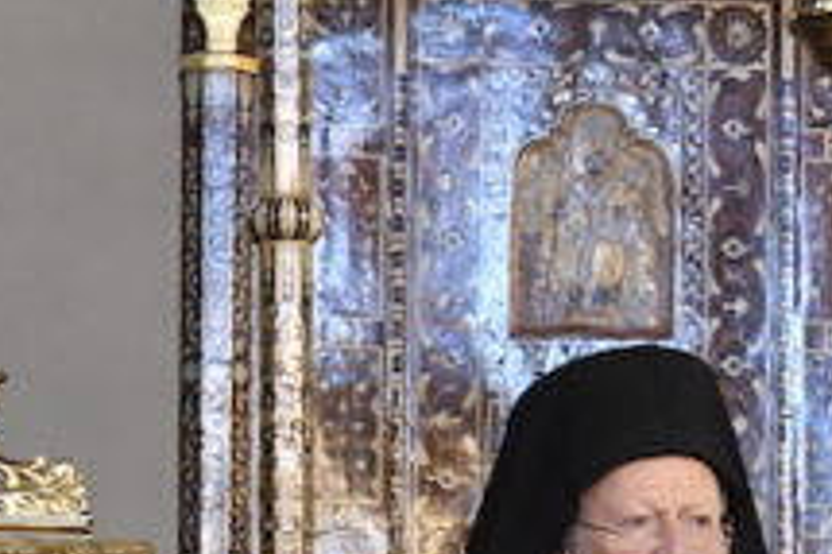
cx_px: 344
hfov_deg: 8.7
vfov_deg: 5.6
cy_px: 1129
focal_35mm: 238
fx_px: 5496
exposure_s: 1/60
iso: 5000
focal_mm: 50
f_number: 5.6
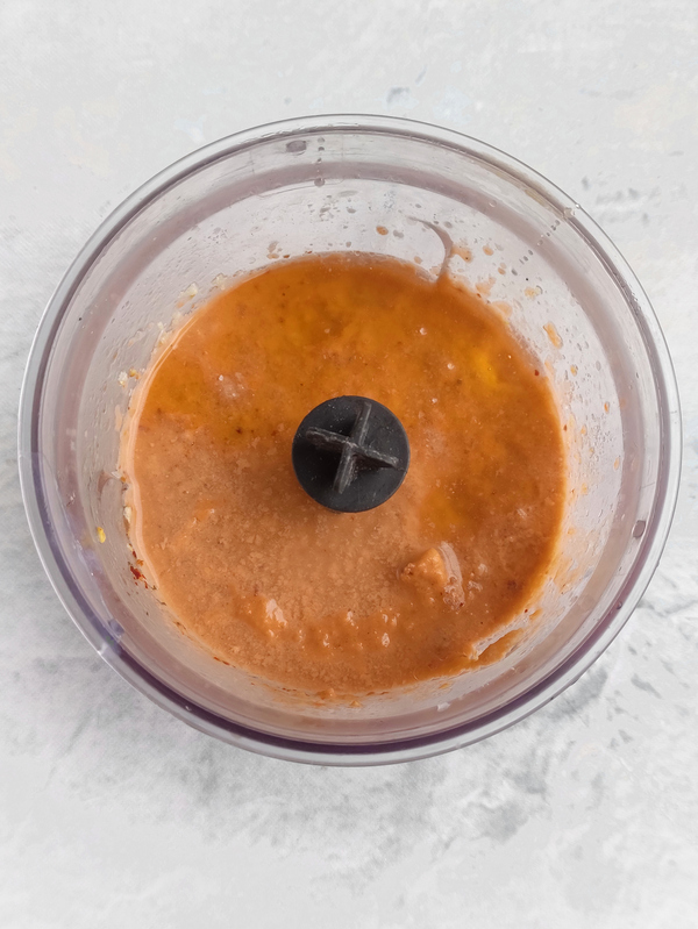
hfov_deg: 54.9
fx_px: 672
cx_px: 349
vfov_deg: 69.4
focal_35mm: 25
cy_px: 464
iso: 50
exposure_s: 1/144
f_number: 1.89
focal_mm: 5.43
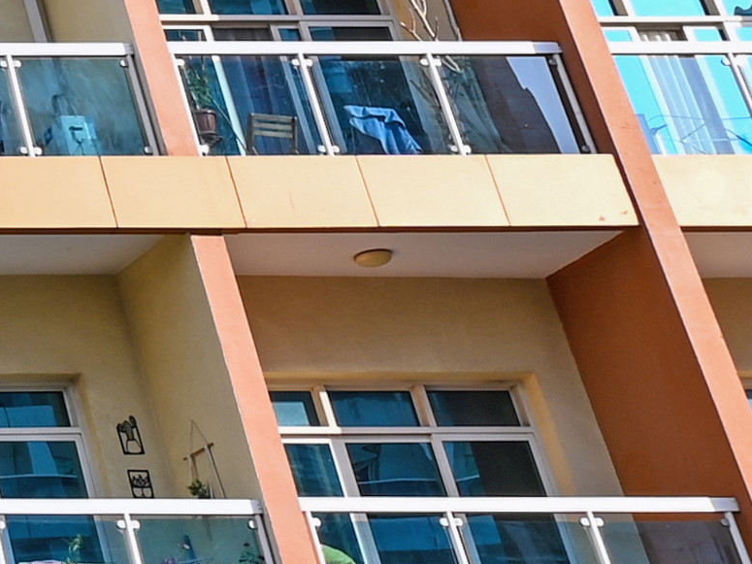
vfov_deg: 13.6
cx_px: -1095
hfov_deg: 13.4
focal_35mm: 105
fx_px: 2281
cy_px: -163
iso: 100
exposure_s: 1/80
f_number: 9
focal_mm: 14
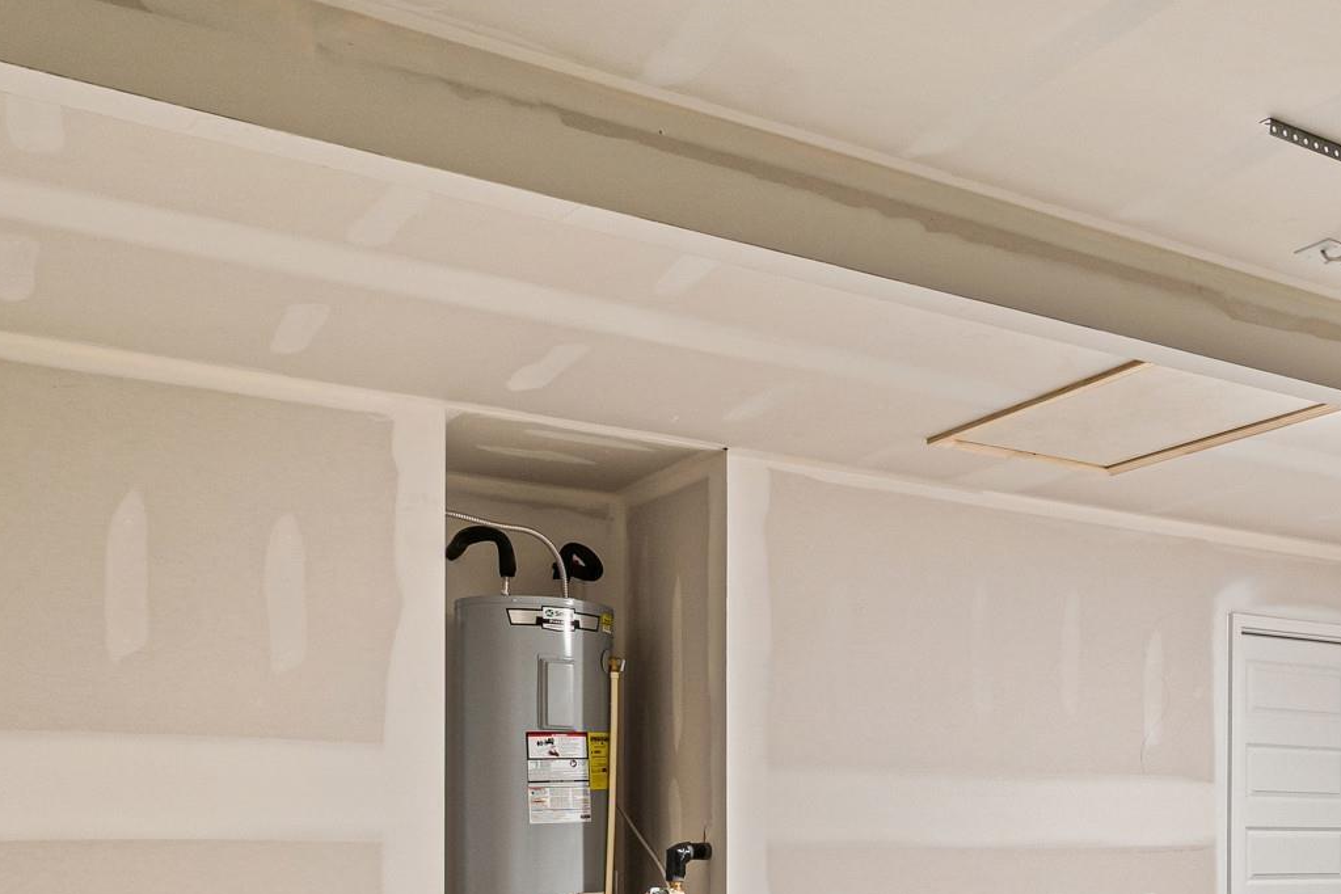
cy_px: 872
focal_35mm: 44
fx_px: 1639
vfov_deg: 28.8
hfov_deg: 40.3
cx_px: 1269
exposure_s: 3.2
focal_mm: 12
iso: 250
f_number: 9
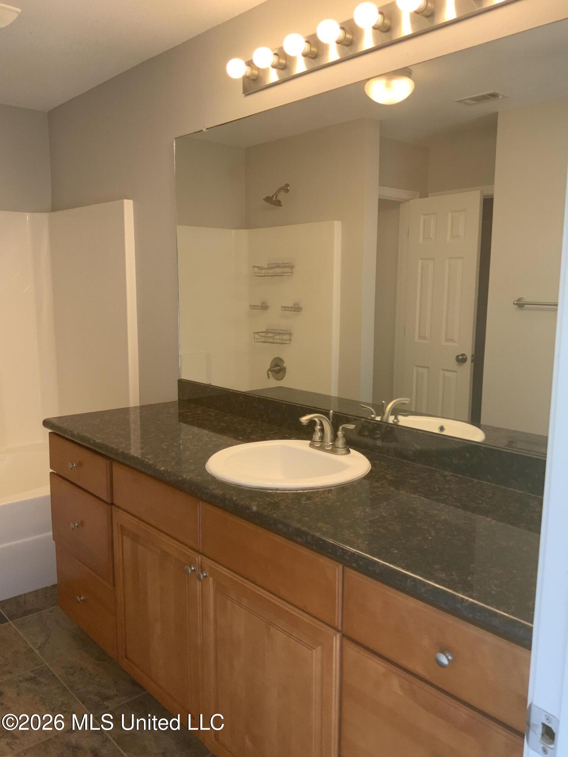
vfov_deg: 61.7
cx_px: 284
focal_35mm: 29
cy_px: 378
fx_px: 634
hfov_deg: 48.2
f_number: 1.8
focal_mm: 3
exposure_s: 1/60
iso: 64
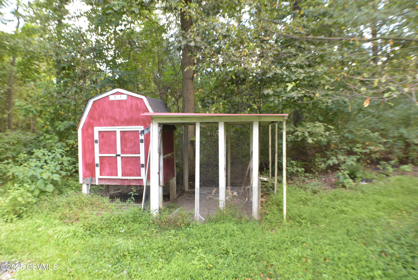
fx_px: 418
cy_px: 140
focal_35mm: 36
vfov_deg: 36.9
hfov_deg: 53.1
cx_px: 209
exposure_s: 1/40
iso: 640
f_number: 7.1
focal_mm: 24
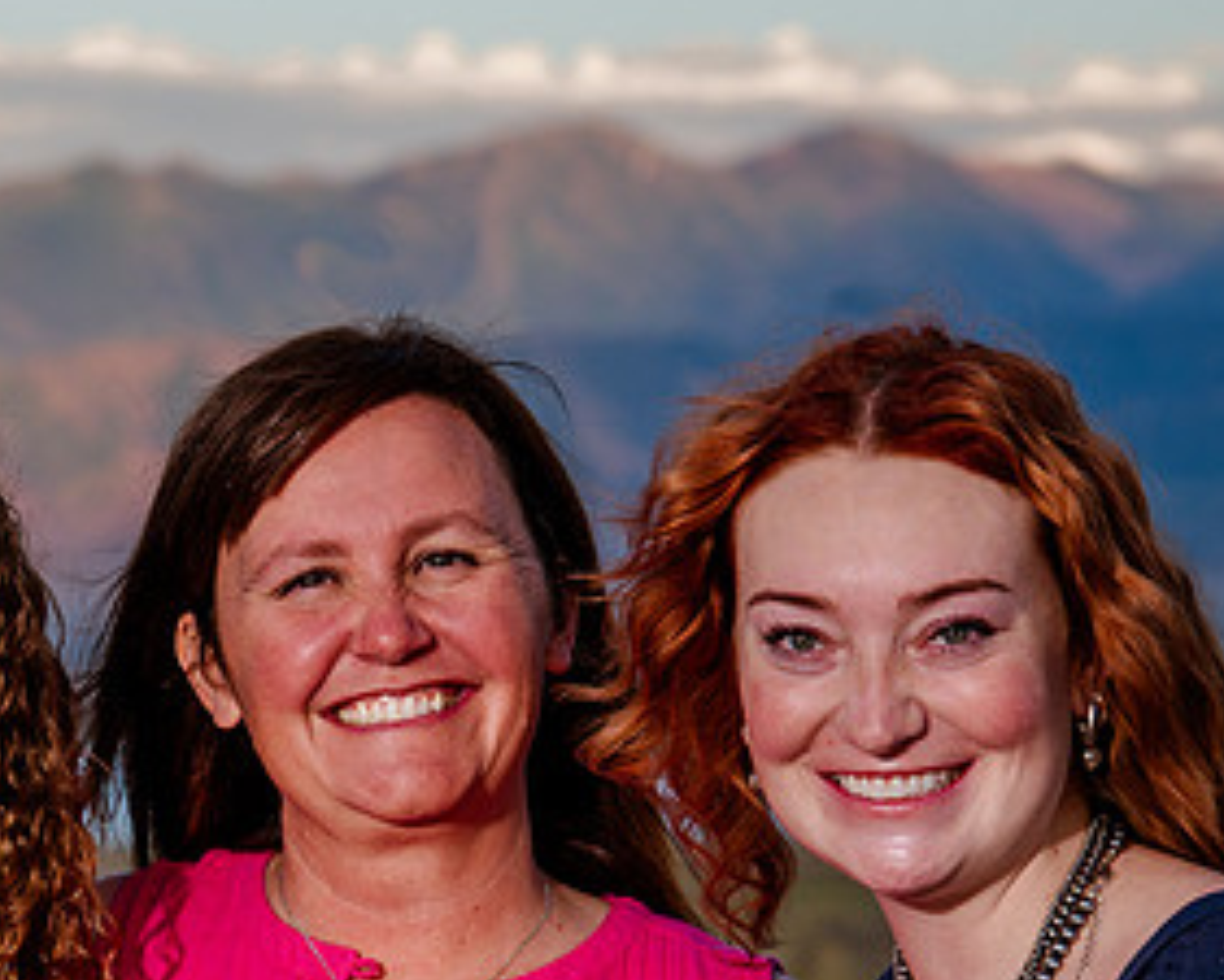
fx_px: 8117
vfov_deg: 6.9
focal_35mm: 224
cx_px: 250
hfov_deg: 8.6
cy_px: 889
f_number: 5.6
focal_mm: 86
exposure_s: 1/250
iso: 200
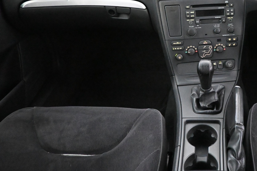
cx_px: 216
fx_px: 293
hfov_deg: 44.4
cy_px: 44
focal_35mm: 41
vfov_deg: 32.1
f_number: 3.5
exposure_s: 1/60
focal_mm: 16
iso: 12800
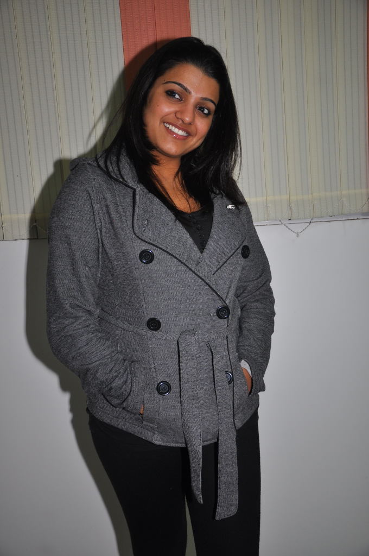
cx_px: 184
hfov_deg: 34.1
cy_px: 278
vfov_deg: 49.6
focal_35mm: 39
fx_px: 601
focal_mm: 26
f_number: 5
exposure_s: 1/100
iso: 400
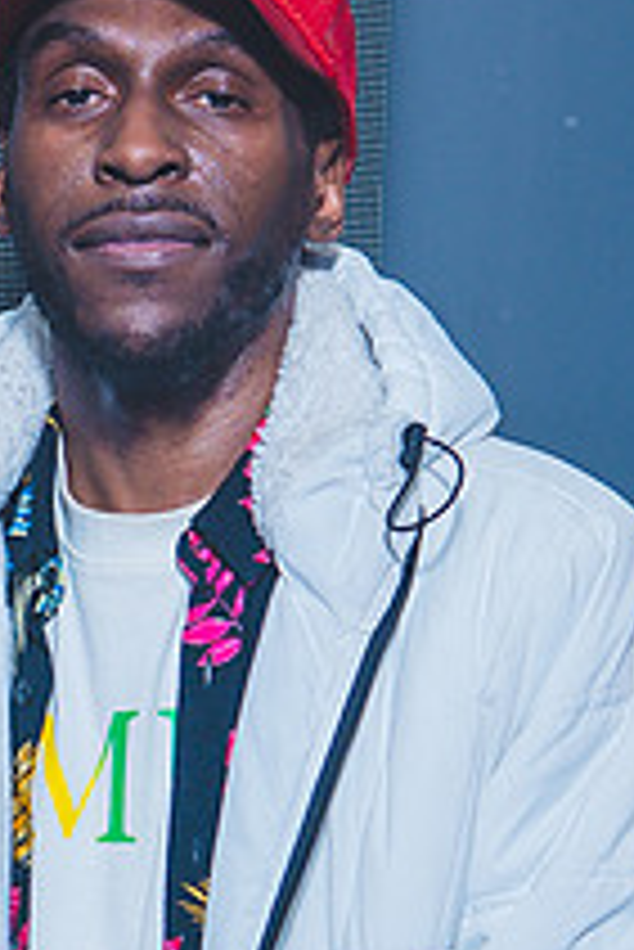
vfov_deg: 13.5
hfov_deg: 8.9
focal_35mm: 151
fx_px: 3982
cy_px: 750
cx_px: -325
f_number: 2.8
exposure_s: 1/160
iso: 200
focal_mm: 30
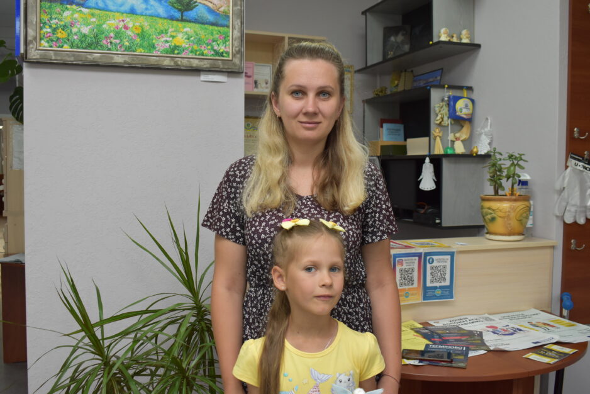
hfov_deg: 53.1
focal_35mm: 36
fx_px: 590
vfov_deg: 36.9
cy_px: 197
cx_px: 295
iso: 800
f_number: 5
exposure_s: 1/160
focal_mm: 24
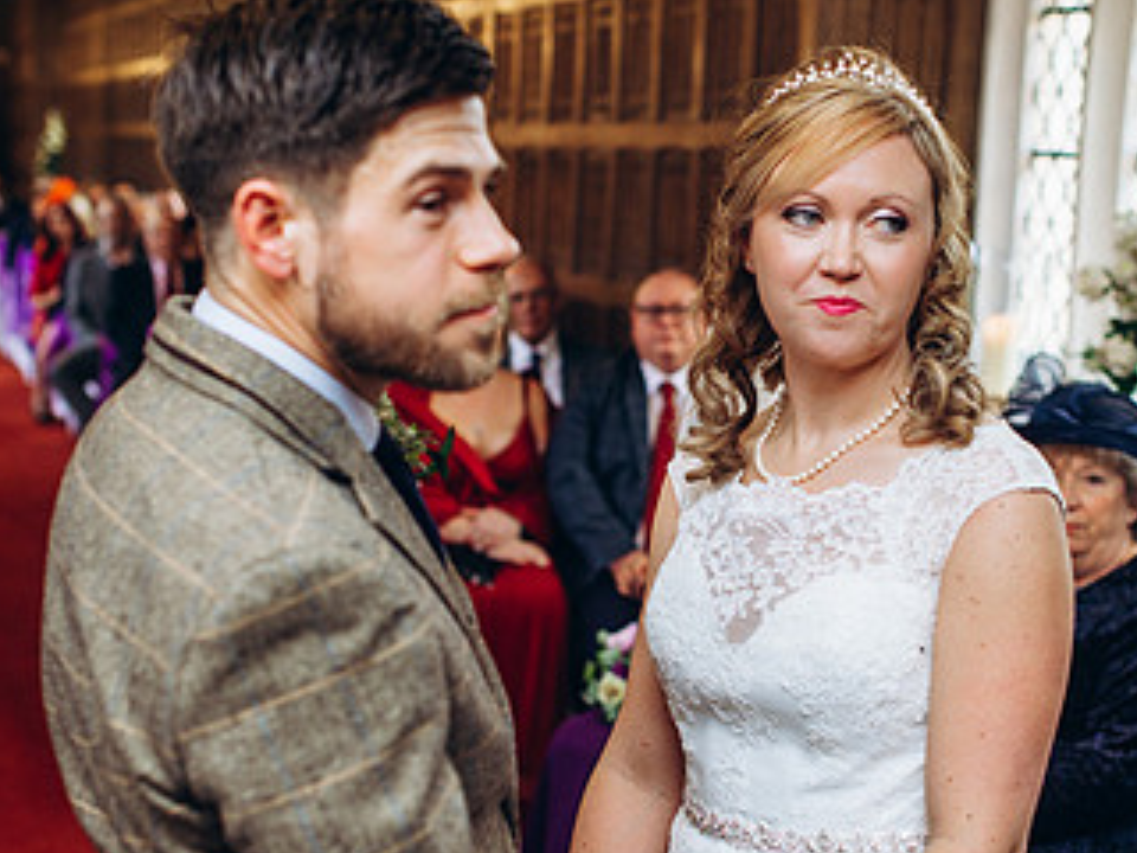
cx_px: 737
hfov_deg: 28.4
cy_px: 519
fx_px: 2234
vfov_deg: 21.6
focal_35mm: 68
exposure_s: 1/125
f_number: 2.5
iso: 160
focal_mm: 35
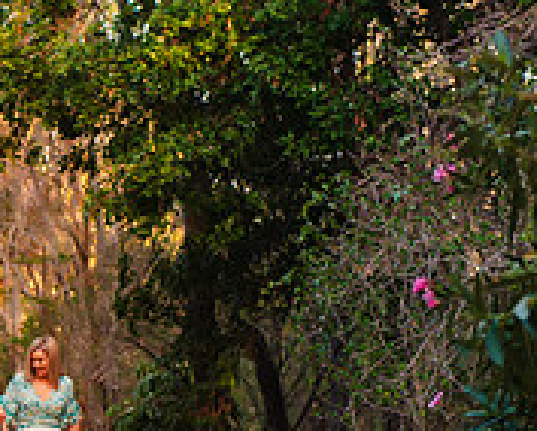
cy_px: 299
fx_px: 3421
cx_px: -267
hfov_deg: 8.8
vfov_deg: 7.2
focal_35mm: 215
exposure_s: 1/320
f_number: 2.8
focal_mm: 70
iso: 200
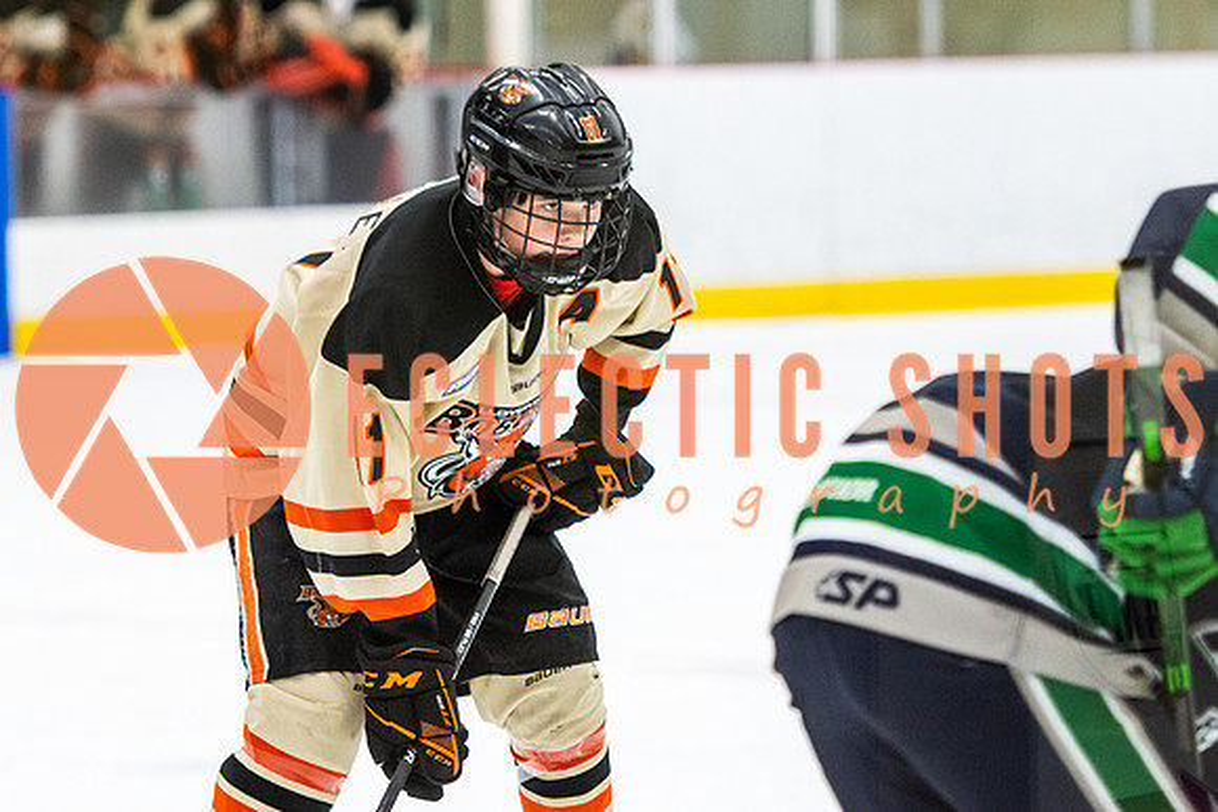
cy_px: 247
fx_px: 8869
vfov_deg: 5.2
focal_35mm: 262
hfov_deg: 7.9
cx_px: 546
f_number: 2.8
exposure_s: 1/640
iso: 1800
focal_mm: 125
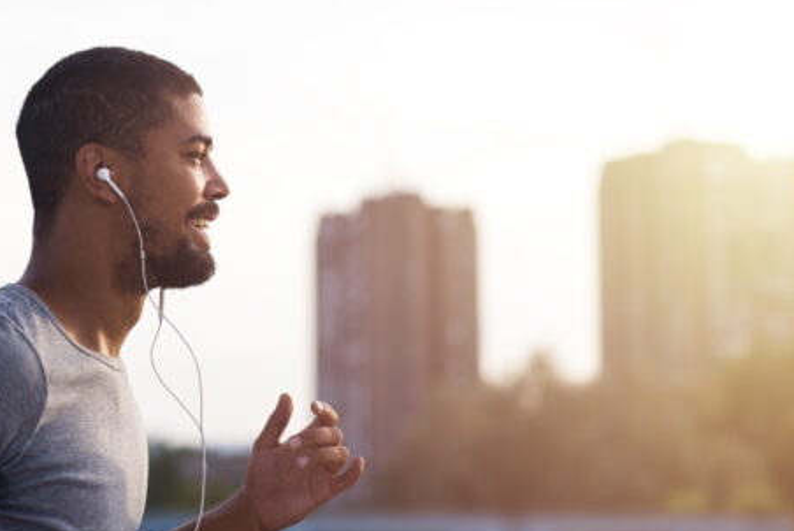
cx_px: 135
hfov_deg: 23.5
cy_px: 317
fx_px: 1876
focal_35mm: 85
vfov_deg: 16.1
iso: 200
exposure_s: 1/2500
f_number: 2
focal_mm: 50
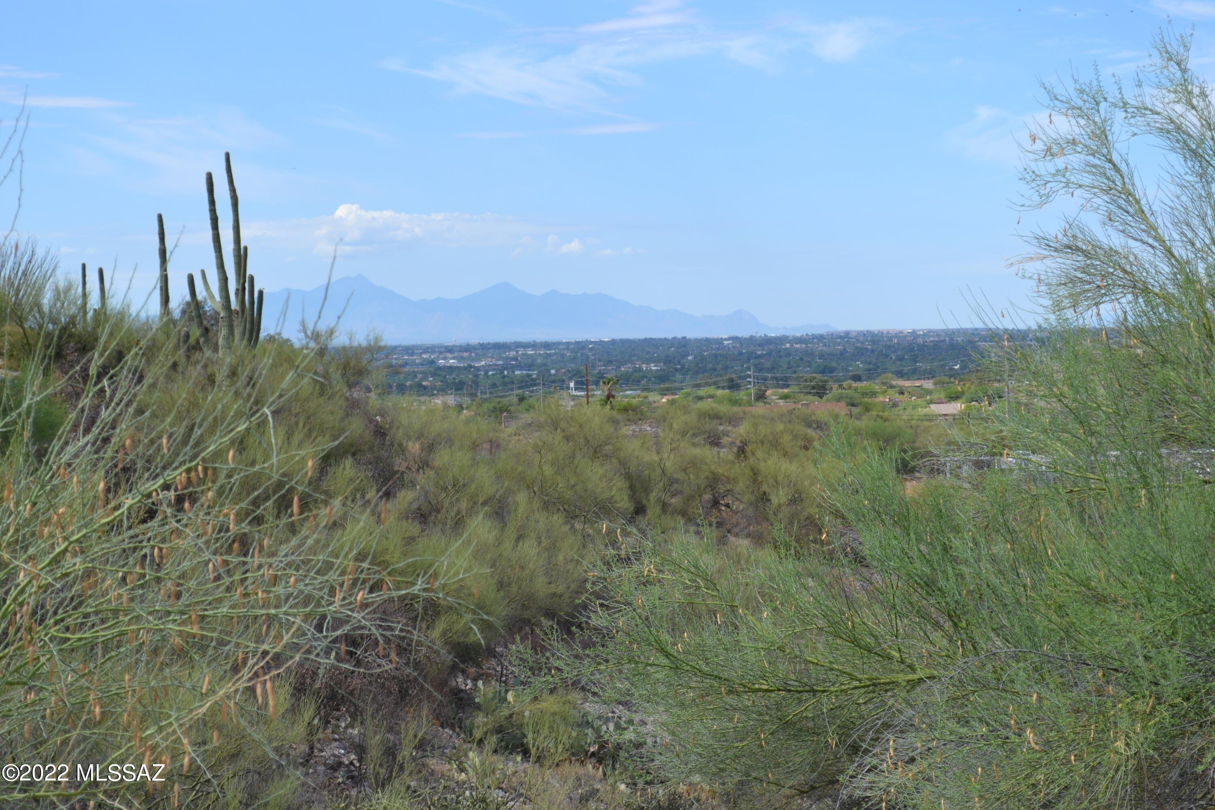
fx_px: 2784
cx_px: 608
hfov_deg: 24.6
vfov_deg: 16.6
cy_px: 405
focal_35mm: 82
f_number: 7.1
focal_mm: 55
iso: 100
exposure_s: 1/250
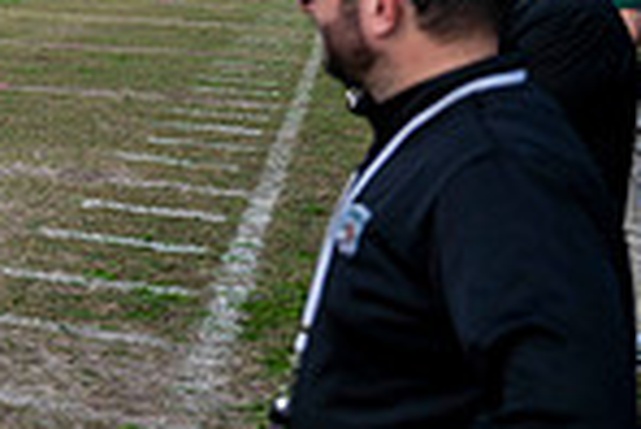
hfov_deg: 17.4
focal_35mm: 94
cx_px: -533
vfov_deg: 13.4
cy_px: -301
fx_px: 1675
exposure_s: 1/1250
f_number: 2.8
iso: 125
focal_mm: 24
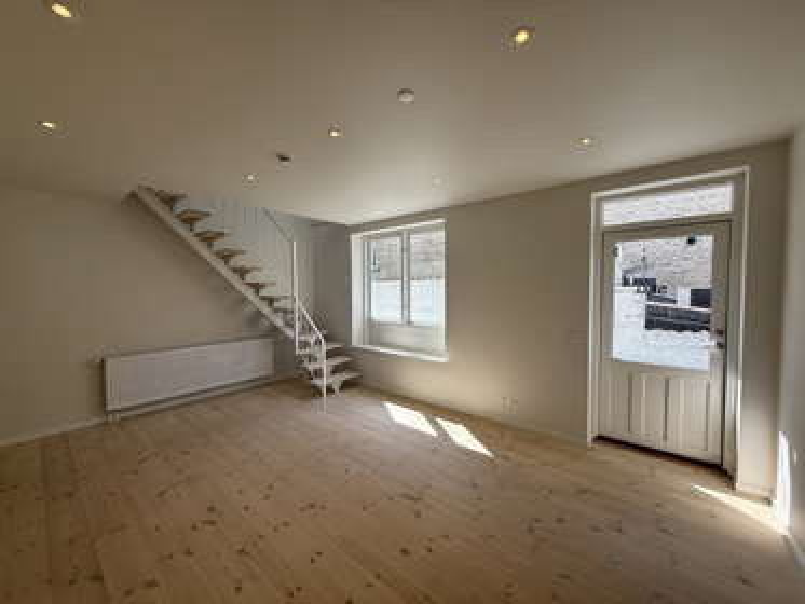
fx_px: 326
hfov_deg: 102.0
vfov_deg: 85.7
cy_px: 302
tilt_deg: -2.2
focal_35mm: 14
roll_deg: +0.2
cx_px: 402
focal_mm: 2.22
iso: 64
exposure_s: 1/336
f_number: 2.2
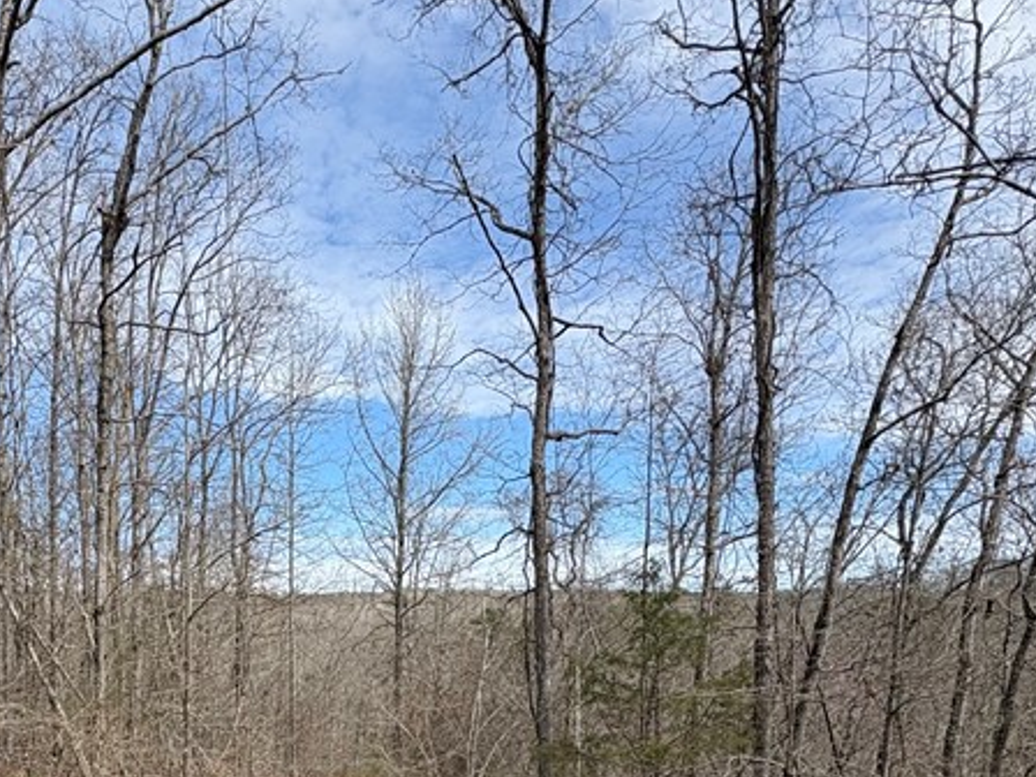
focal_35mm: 32
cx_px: 250
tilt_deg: -5.3
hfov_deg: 54.0
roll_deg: +2.3
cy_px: 758
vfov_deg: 39.5
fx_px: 958
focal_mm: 2.22
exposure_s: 1/1094
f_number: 2.2
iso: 50
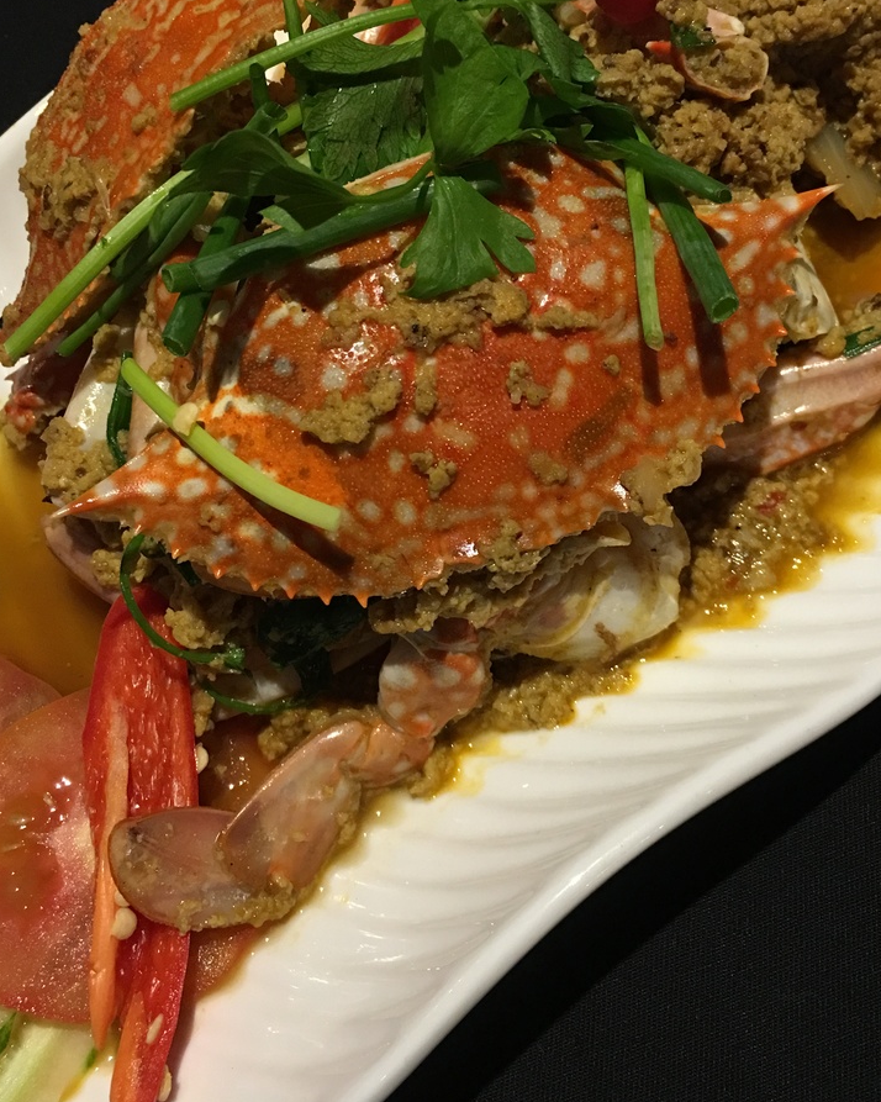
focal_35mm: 42
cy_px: 444
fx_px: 1369
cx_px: 489
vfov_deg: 43.6
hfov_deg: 35.6
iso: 125
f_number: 2.2
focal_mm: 4.15
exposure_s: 1/17
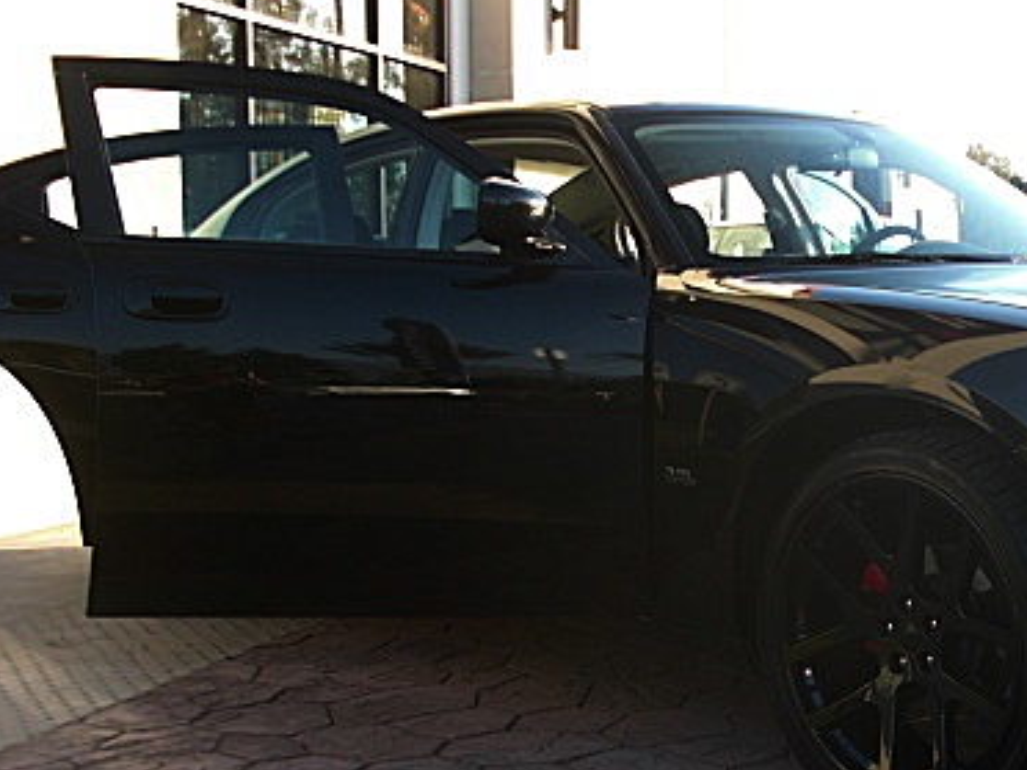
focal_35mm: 62
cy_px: 530
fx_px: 1839
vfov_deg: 23.5
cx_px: 812
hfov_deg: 30.5
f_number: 2.8
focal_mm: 6.3
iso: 50
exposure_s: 1/125
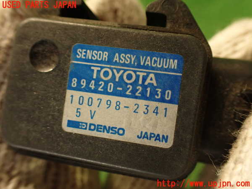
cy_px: 94
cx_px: 126
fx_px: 233
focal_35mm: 32
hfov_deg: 56.8
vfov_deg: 44.2
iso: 400
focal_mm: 5.79
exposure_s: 1/30
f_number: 2.4
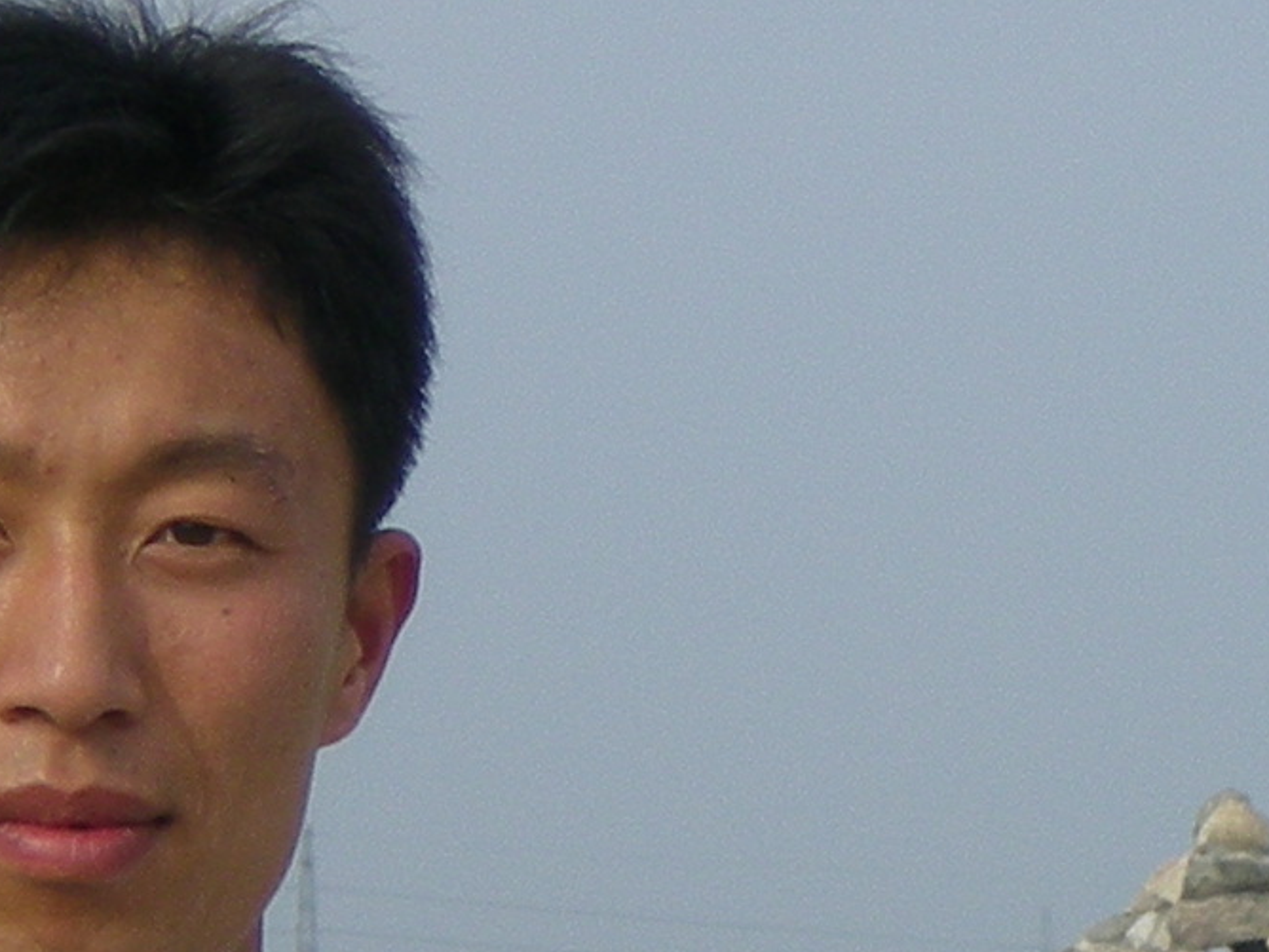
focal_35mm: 483
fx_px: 17706
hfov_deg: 4.1
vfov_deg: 3.1
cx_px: 1098
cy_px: 545
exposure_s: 1/213
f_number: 5.7
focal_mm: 17.3
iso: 50
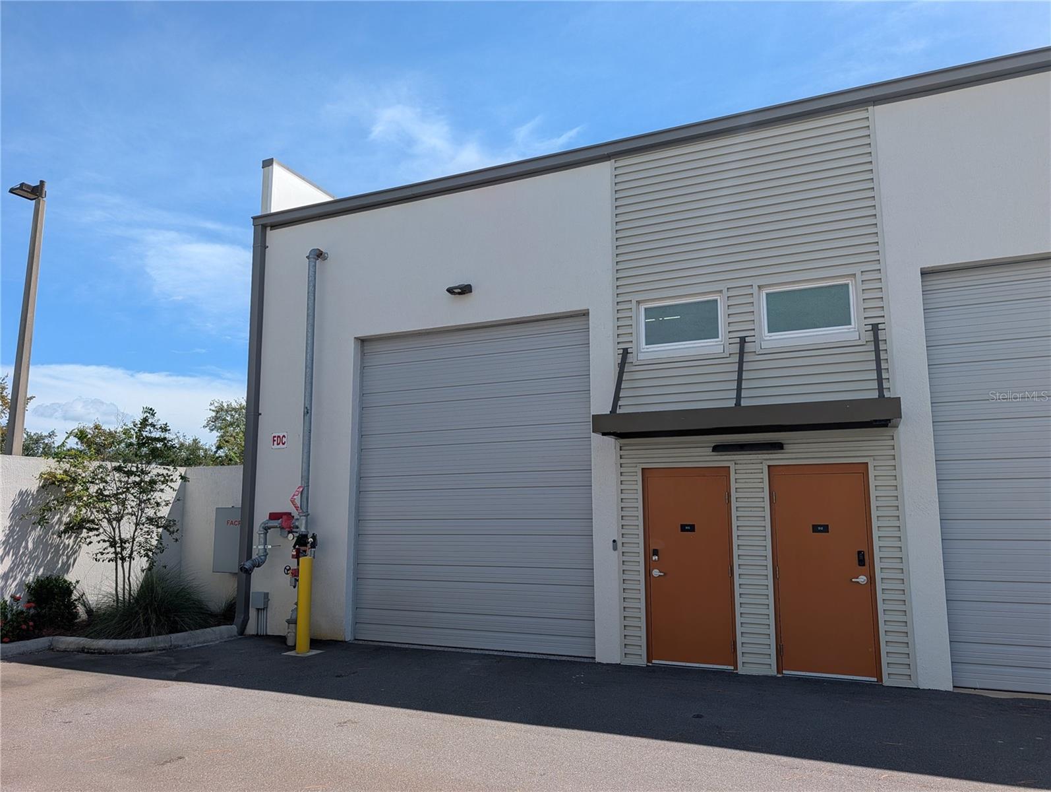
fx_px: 730
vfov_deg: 56.9
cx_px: 526
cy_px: 396
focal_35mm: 24
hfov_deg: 71.5
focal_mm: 6.9
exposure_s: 1/1178
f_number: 1.68
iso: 20
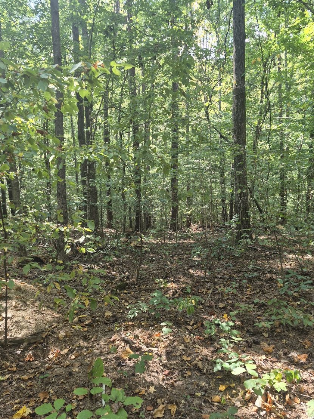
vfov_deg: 63.4
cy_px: 210
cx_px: 146
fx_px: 339
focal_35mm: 28
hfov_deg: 49.7
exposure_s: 1/180
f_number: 1.8
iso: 100
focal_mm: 5.4
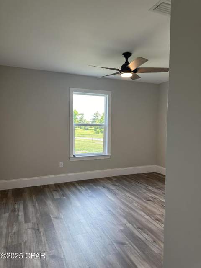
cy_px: 134
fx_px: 186
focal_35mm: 24
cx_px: 100
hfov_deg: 56.8
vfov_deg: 71.6
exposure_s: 1/120
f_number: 1.78
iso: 100
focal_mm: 6.86
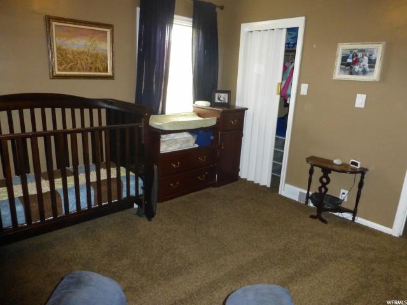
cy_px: 152
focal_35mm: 24
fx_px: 282
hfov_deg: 71.6
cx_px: 204
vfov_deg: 56.8
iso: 800
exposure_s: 1/60
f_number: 3.3
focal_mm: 4.3
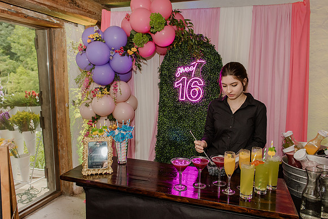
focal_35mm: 26
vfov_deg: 49.1
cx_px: 164
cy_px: 111
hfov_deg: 68.8
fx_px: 240
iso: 800
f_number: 4.5
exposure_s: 1/125
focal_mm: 24
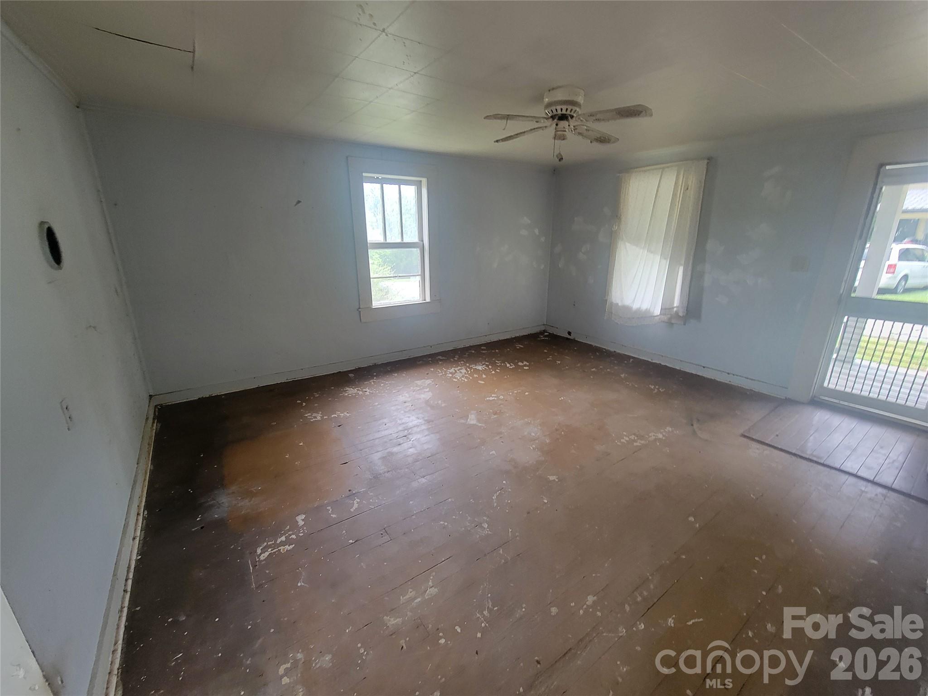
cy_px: 348
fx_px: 349
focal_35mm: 13
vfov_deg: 89.9
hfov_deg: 106.2
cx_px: 464
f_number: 2.2
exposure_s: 1/60
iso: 160
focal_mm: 2.2
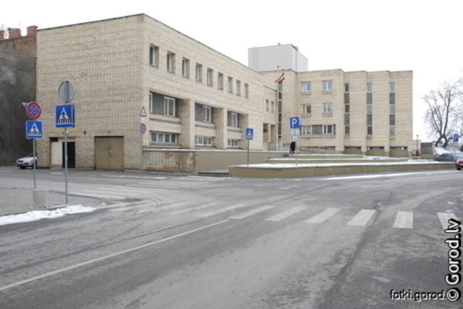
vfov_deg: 40.0
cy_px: 154
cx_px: 232
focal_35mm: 33
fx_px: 425
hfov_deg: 57.2
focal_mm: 22
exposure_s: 1/180
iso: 1000
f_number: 5.6
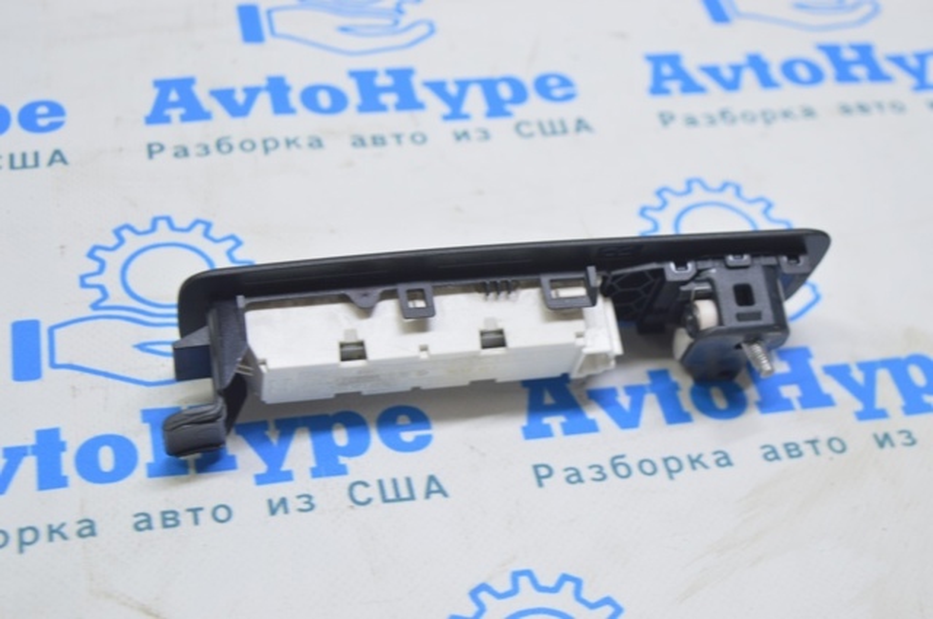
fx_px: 1553
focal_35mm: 60
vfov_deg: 22.6
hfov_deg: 33.4
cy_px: 310
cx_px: 466
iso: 400
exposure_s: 1/20
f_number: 5.6
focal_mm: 40
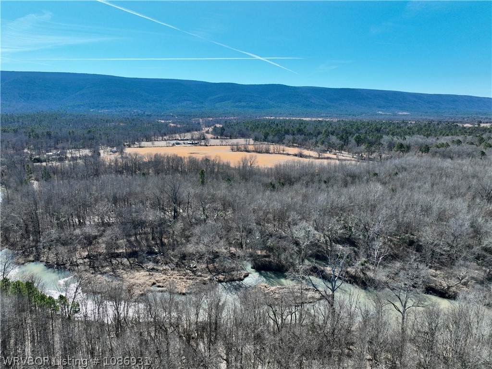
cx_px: 246
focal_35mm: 24
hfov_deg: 71.6
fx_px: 341
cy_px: 184
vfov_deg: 56.8
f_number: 2.8
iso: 220
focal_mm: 12.29
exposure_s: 1/2000
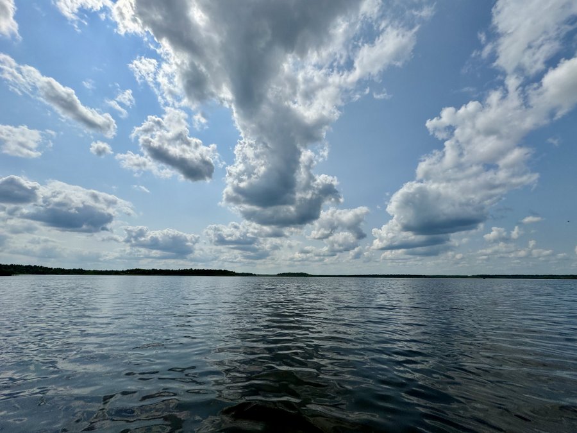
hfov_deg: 102.1
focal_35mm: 14
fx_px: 233
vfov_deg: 85.7
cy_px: 216
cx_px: 288
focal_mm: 2.22
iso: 32
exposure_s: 1/5650
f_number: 2.2
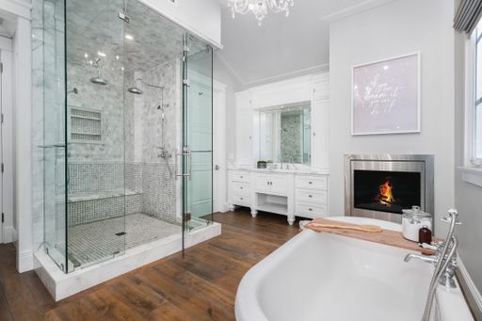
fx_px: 214
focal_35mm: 16
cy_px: 160
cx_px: 241
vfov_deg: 73.7
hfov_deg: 96.8
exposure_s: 1/50
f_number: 8
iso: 320
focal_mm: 16
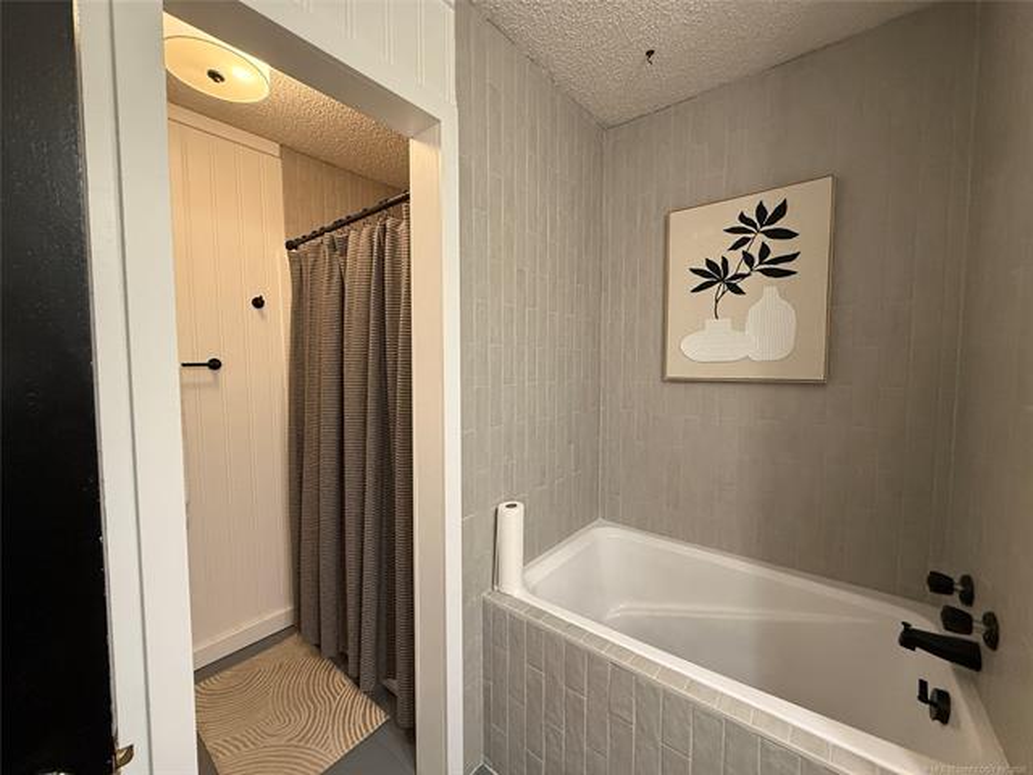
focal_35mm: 14
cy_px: 388
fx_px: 418
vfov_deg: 85.7
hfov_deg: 102.1
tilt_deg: -2.7
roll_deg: +0.8
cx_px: 516
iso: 500
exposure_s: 1/60
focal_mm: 2.22
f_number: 2.2
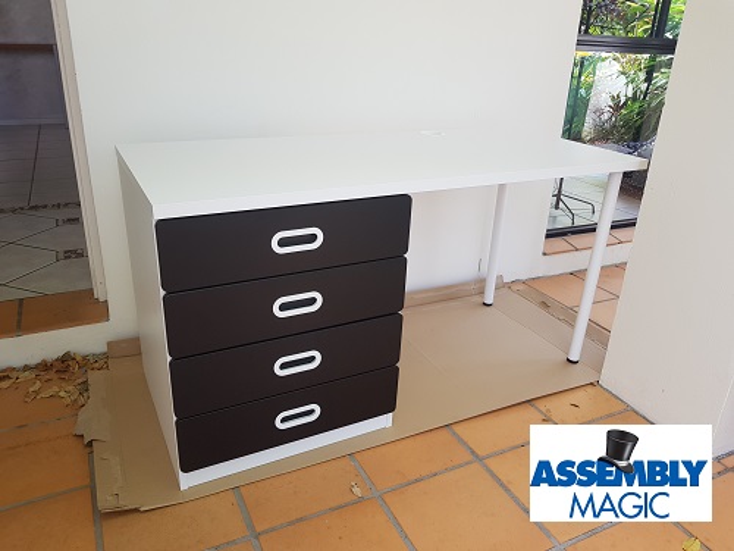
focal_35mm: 26
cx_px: 367
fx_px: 551
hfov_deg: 67.3
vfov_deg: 53.1
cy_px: 276
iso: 40
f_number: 1.7
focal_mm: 4.2
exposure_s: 1/105
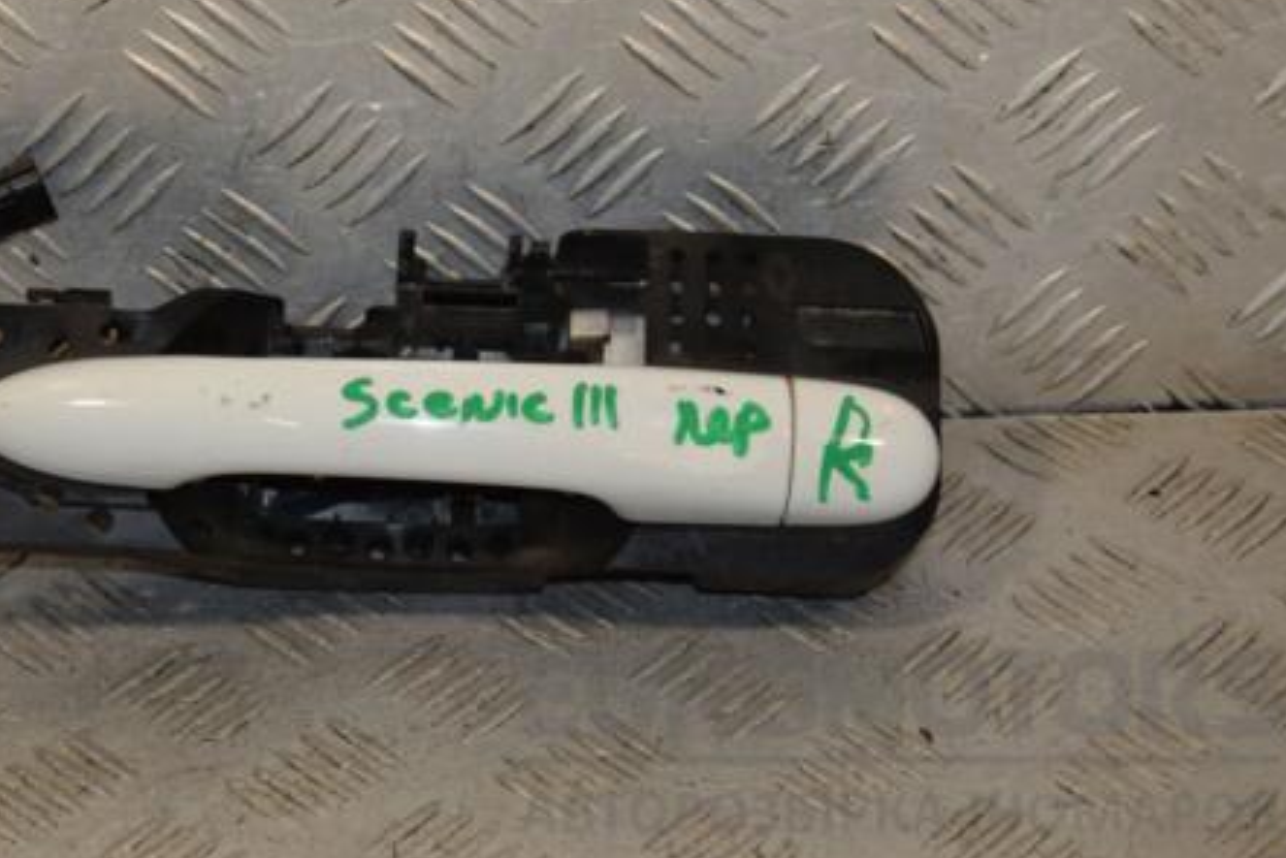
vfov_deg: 11.6
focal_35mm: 118
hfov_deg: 17.3
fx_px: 4216
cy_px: 305
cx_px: 466
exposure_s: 1/200
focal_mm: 58
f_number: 7.1
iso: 800
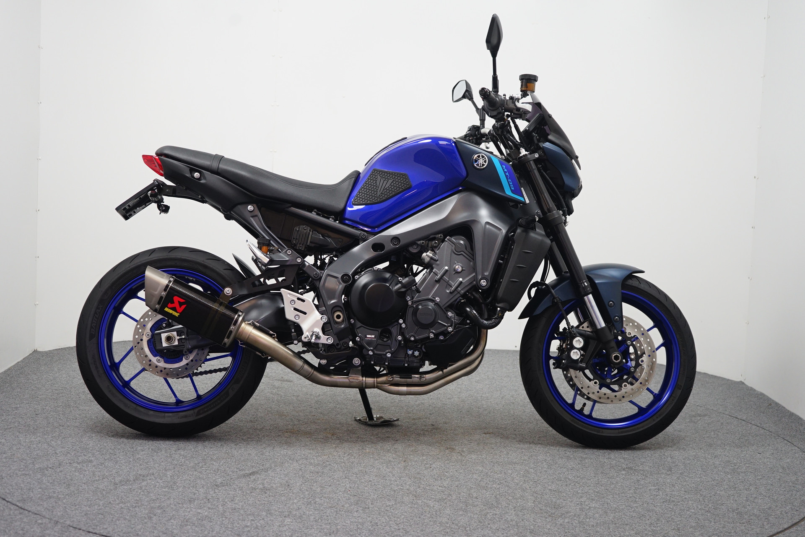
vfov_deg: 25.5
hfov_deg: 37.5
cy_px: 268
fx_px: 1185
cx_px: 402
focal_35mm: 53
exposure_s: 1/60
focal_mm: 53
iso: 1000
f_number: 5
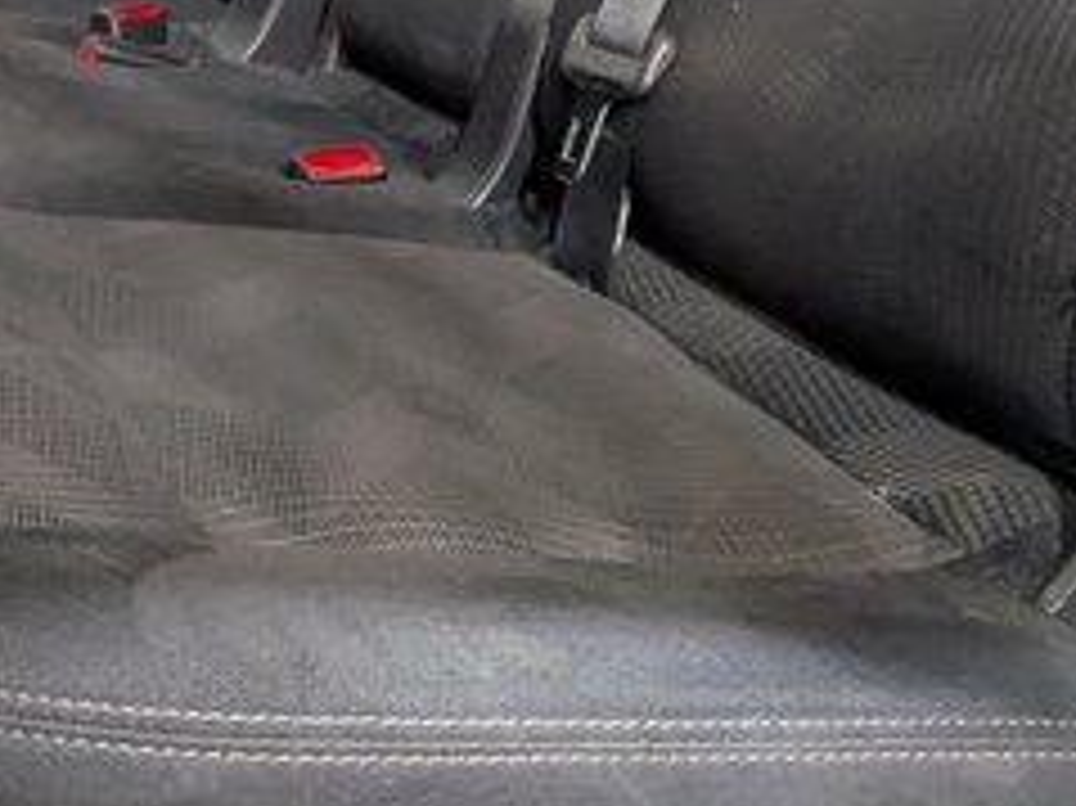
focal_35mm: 60
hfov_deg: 29.4
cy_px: -167
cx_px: -77
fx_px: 1864
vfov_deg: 22.4
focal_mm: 1.83
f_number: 2.2
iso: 82
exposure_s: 1/24
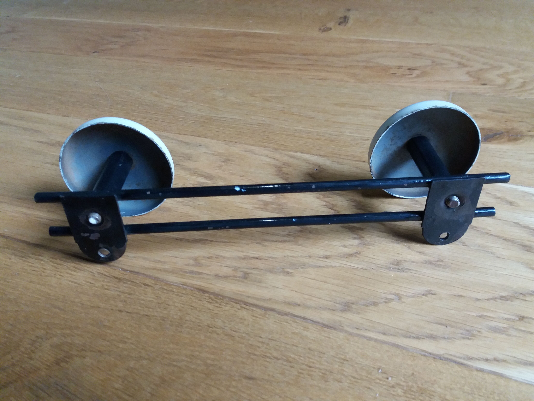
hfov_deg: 63.4
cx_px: 267
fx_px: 432
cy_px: 200
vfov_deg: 49.7
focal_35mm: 28
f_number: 1.9
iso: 160
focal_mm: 3.7
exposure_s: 1/20
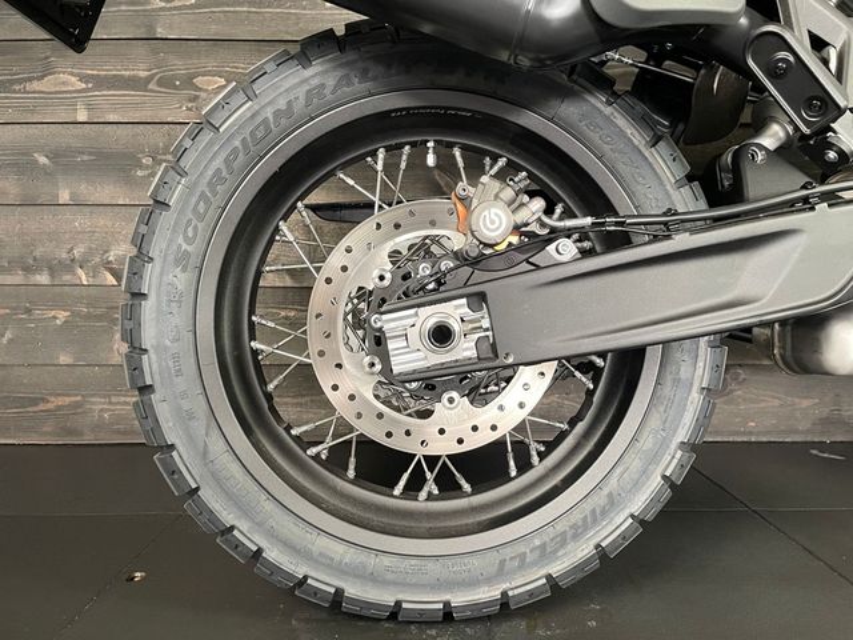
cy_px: 320
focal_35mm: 26
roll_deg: +0.4
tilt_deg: -3.3
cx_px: 426
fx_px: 641
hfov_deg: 67.3
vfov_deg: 53.1
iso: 400
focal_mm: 4.2
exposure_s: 1/50
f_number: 1.6
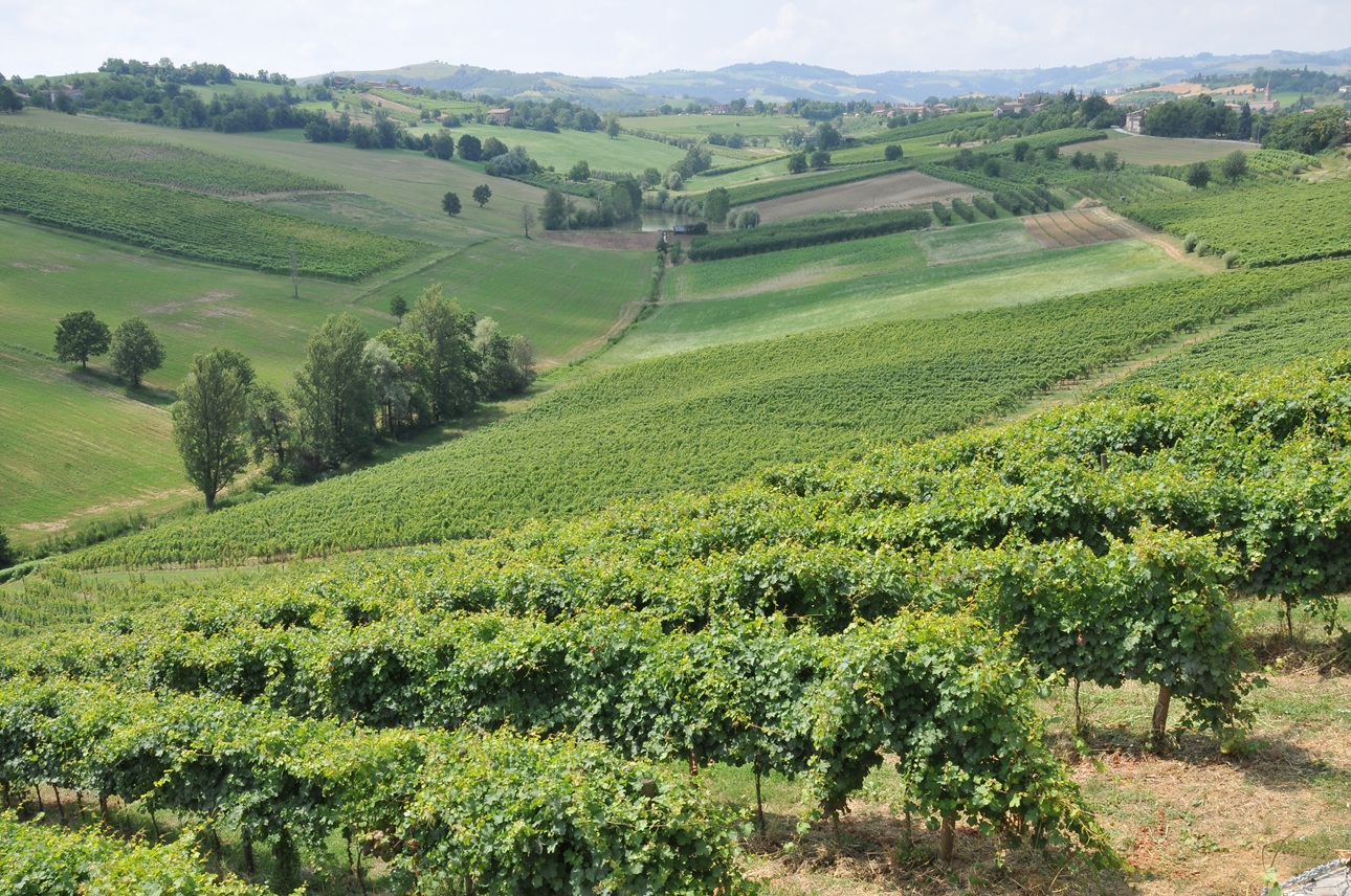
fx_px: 1349
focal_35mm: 36
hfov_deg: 53.2
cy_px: 448
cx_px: 676
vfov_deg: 36.8
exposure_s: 1/40
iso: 200
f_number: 22
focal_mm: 24
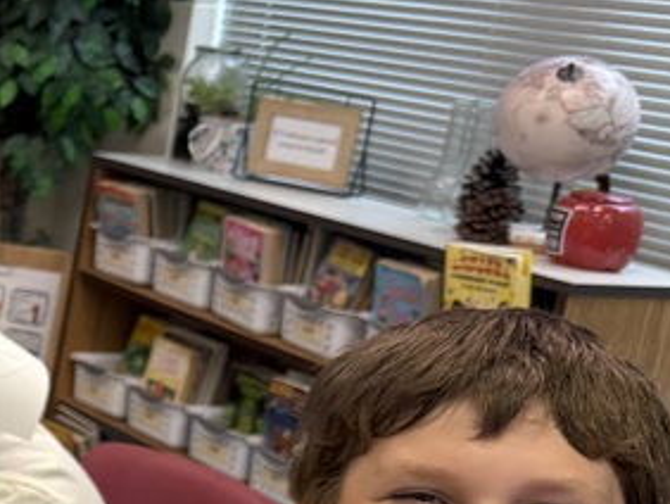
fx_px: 1685
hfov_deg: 18.0
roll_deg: -4.8
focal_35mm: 87
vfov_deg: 16.9
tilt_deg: -15.2
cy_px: 378
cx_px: -535
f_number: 1.78
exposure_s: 1/120
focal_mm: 6.76
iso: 200
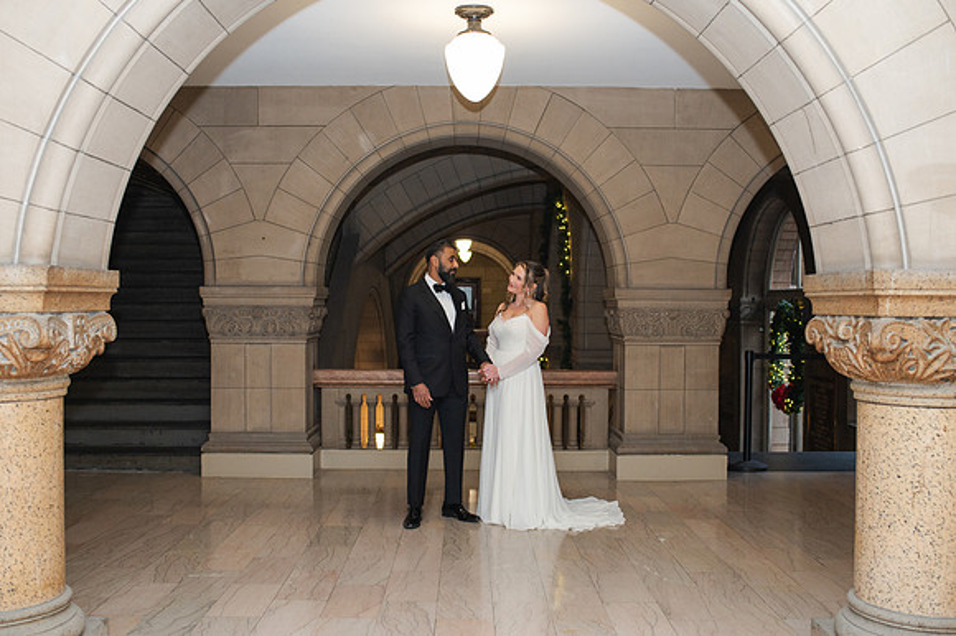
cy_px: 318
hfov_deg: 52.2
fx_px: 975
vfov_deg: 36.1
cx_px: 472
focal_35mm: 37
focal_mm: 35
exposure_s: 1/200
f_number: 3.5
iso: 1000
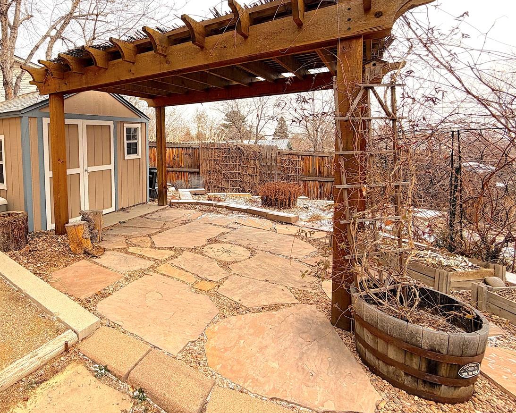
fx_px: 306
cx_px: 144
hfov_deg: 75.8
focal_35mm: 20
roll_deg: +2.0
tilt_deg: -4.7
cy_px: 157
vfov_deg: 67.2
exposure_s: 1/173
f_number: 2.2
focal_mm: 2.22
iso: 40
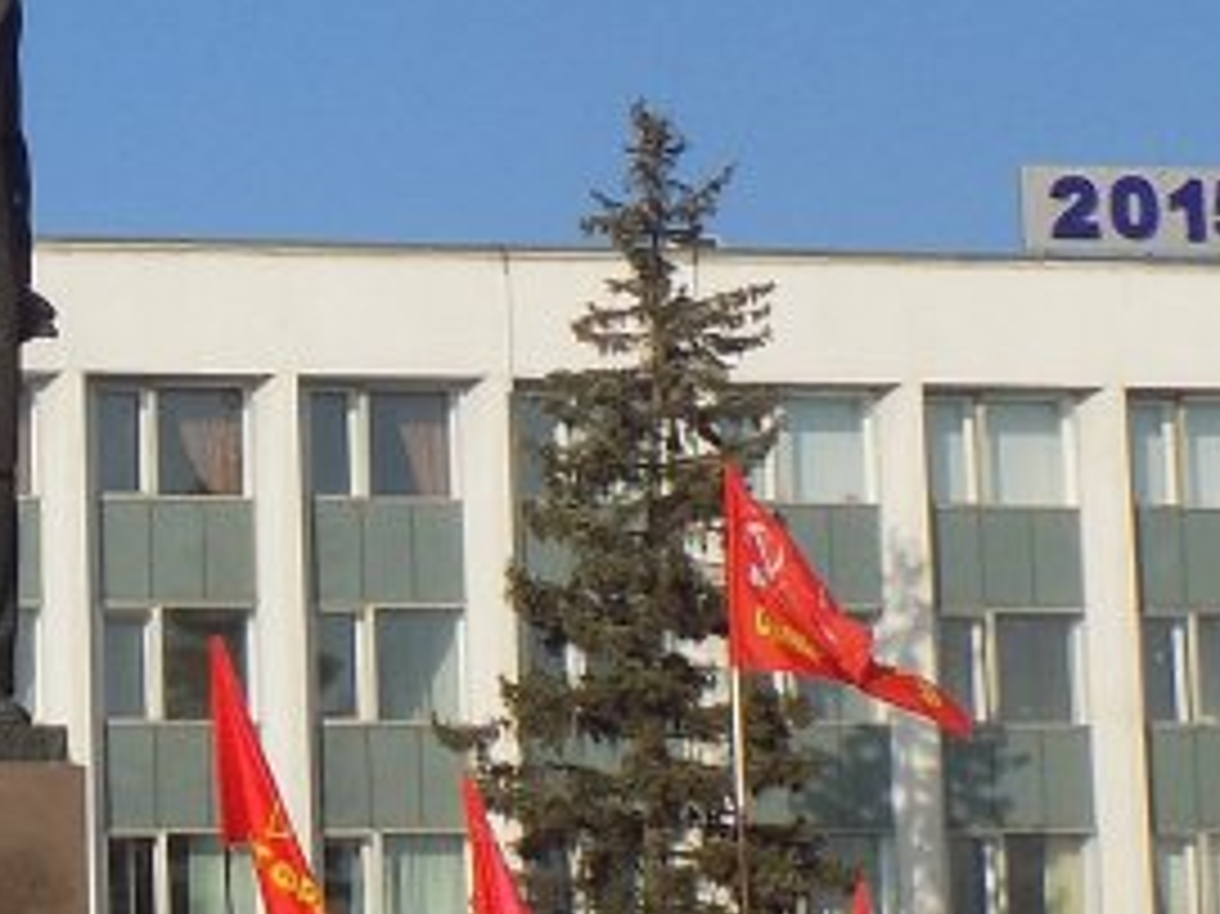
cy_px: 419
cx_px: -324
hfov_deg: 13.6
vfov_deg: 10.6
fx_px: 4932
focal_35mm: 140
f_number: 3.5
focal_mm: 6.6
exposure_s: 1/1500
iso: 80
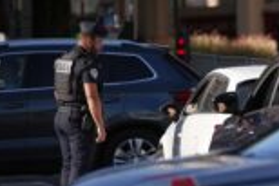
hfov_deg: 4.1
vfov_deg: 2.7
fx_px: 3925
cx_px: 319
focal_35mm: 506
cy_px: 144
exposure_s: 1/10000
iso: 800
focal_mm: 200
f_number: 2.8
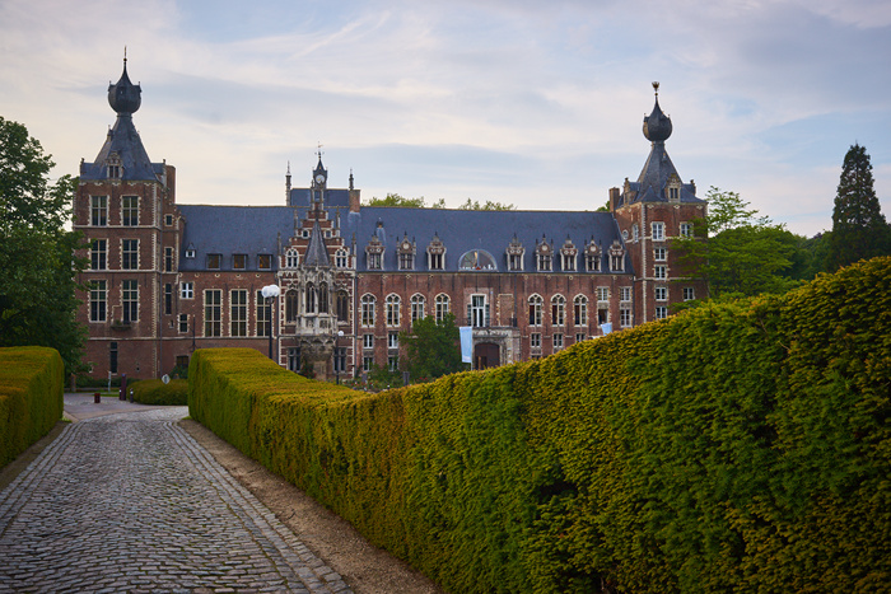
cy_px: 297
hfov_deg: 54.4
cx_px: 446
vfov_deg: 37.9
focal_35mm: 35
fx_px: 866
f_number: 8
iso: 200
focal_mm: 35
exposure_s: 1/200
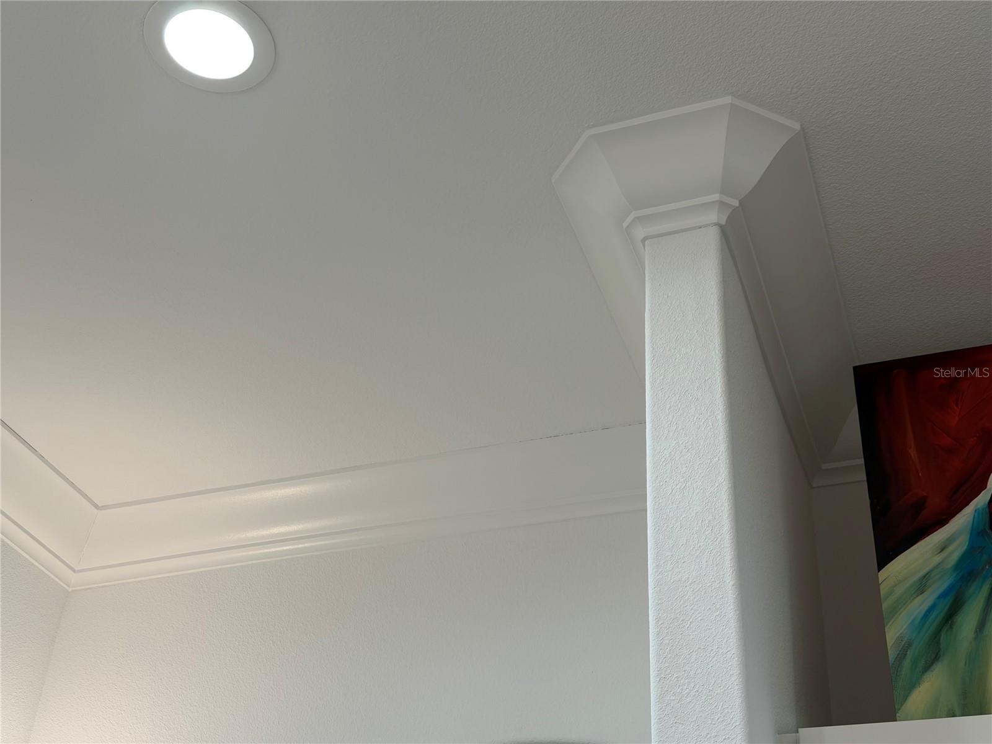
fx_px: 1376
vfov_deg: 30.3
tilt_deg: +36.6
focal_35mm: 48
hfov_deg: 39.7
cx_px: 496
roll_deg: -3.7
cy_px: 372
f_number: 1.78
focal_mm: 6.76
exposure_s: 1/120
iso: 64
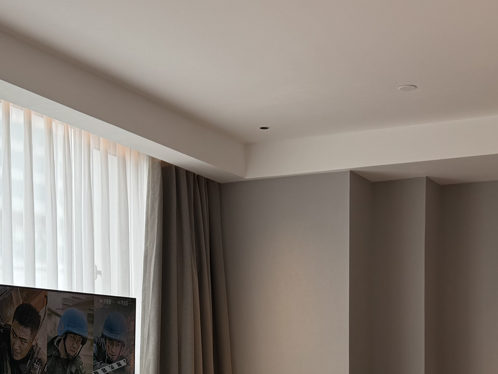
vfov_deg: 20.8
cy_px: 385
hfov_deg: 28.5
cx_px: 286
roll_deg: +0.2
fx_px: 978
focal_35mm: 68
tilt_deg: -1.5
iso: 64
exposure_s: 1/266
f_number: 1.78
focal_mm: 6.76
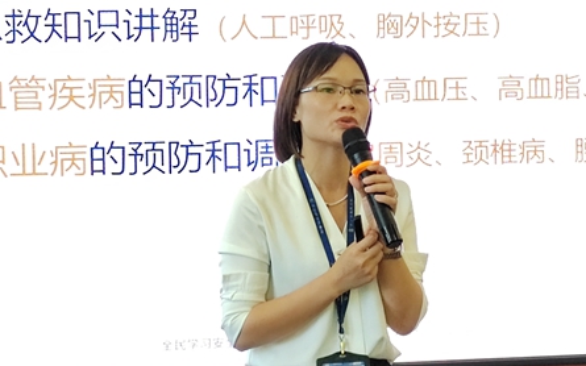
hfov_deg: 17.4
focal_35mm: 120
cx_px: 282
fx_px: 1916
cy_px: 128
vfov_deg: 10.9
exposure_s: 1/100
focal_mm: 6.14
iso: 1525
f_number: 1.8
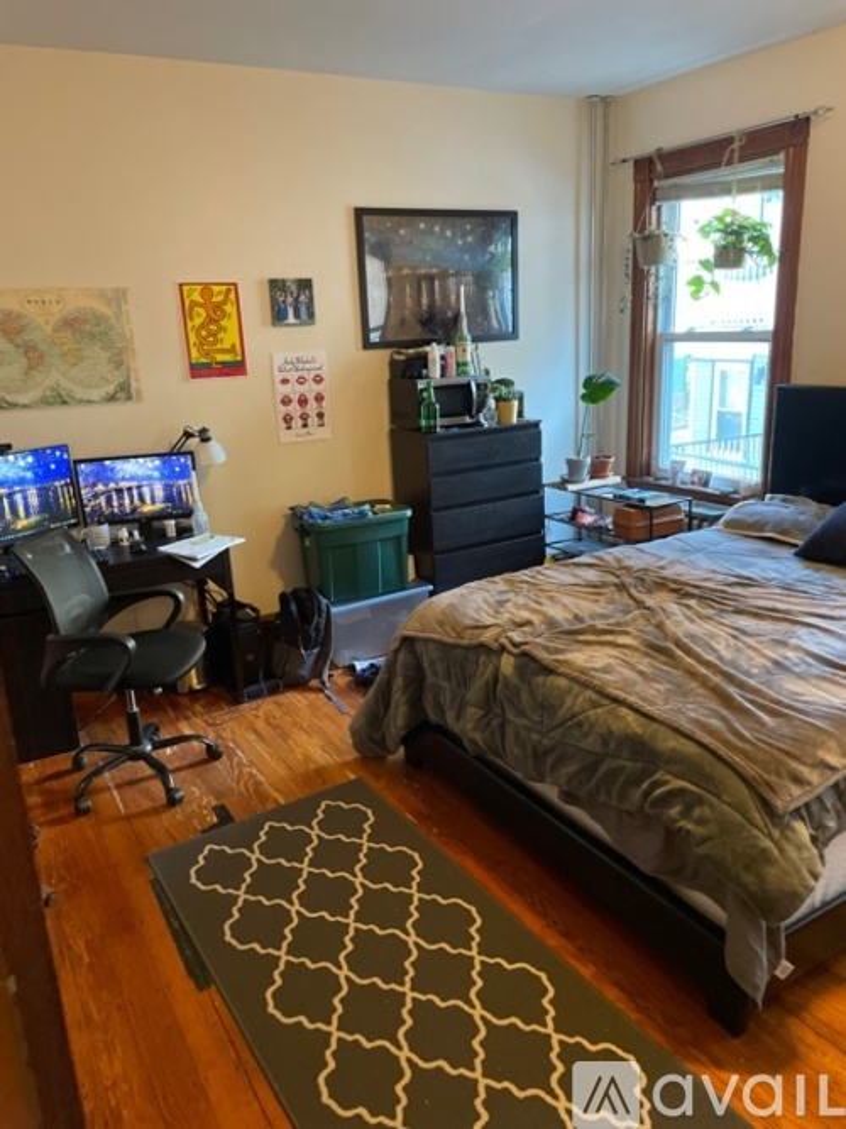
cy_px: 564
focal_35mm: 26
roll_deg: +2.7
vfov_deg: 67.3
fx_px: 848
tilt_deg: -15.4
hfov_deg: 53.0
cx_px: 423
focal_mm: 4.2
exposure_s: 1/40
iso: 500
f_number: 1.6
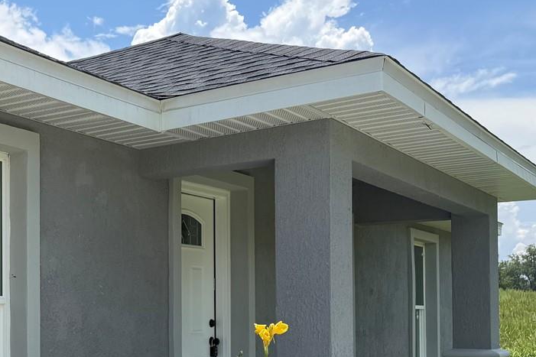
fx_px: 848
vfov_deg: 23.3
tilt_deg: +1.3
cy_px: 298
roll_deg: +0.9
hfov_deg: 32.9
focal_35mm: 57
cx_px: 35
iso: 100
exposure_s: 1/4405
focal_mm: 6.76
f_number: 1.78
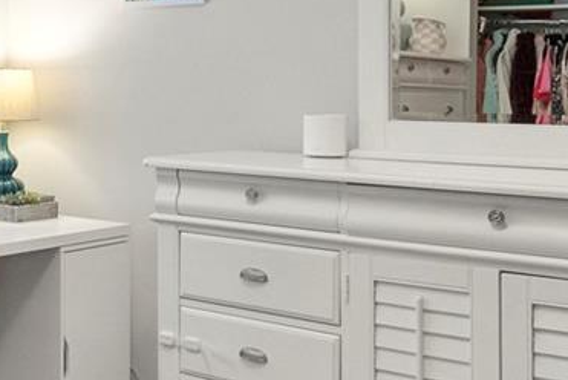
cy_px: 72
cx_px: -165
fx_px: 1124
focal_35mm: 71
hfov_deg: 24.8
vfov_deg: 19.0
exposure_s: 1/15
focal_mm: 16.5
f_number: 9
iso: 2000
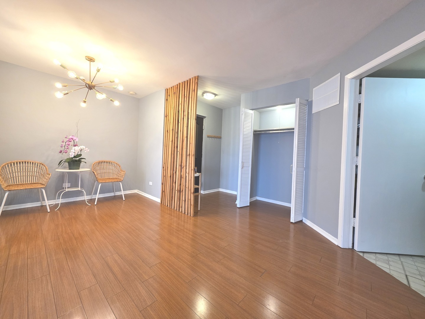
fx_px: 160
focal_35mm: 13
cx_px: 212
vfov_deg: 89.9
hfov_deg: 106.2
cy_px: 160
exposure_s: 1/120
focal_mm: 2.2
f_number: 1.9
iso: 200
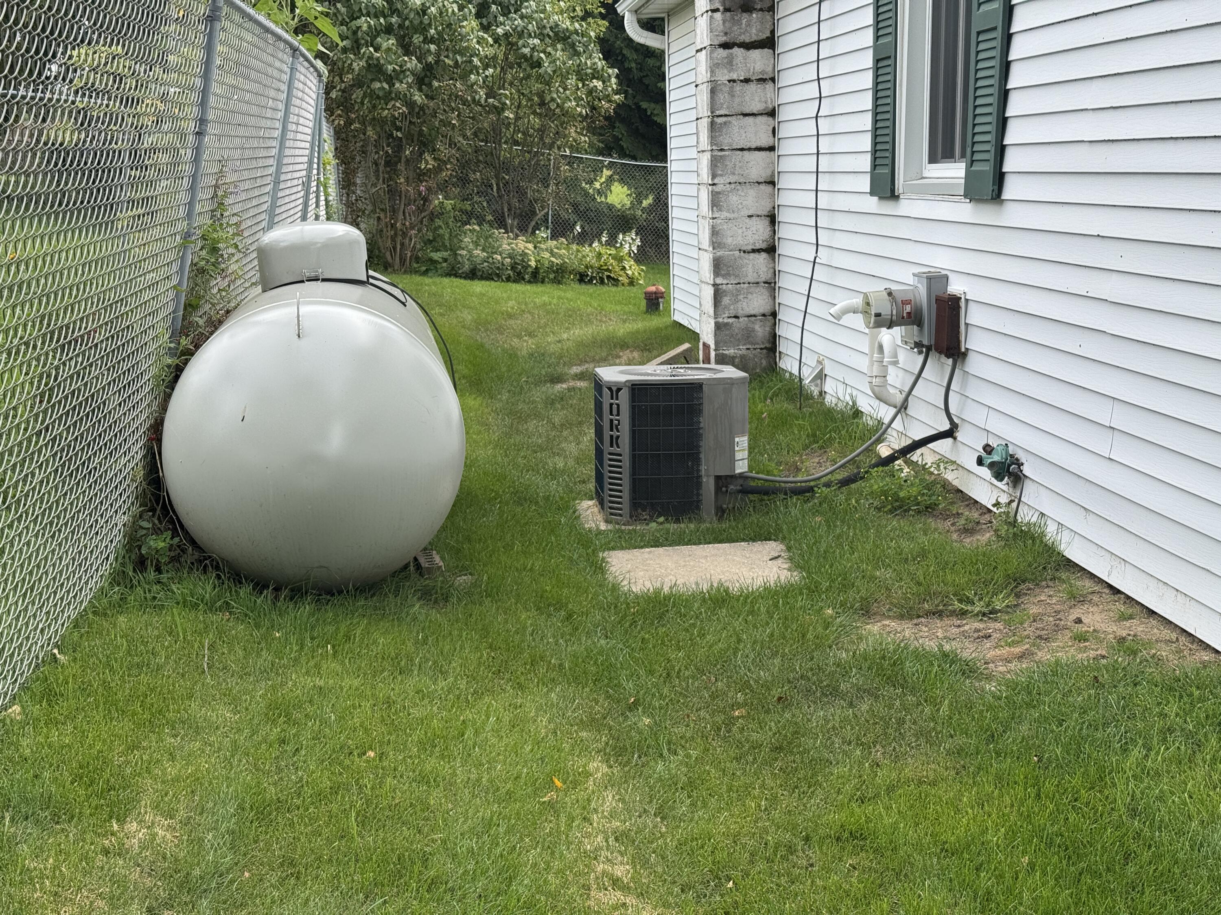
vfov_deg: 30.3
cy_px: 458
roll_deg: +2.5
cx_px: 610
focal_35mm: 48
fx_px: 1693
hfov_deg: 39.7
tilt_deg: -8.5
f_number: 1.78
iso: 64
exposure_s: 1/1076
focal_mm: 6.76
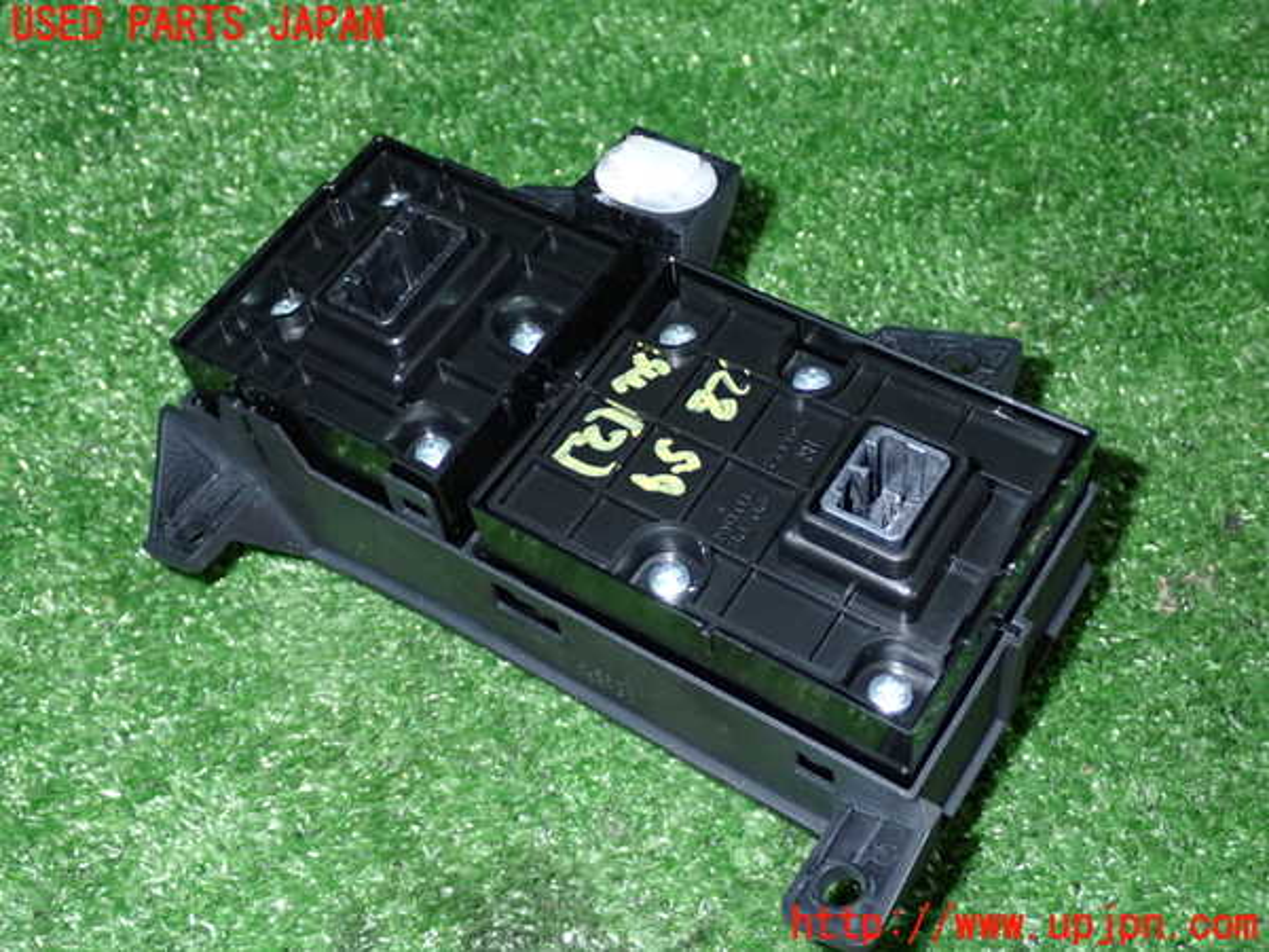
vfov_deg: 32.9
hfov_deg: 42.9
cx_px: 634
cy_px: 476
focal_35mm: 44
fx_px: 1613
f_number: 9
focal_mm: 7.84
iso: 800
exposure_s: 1/40
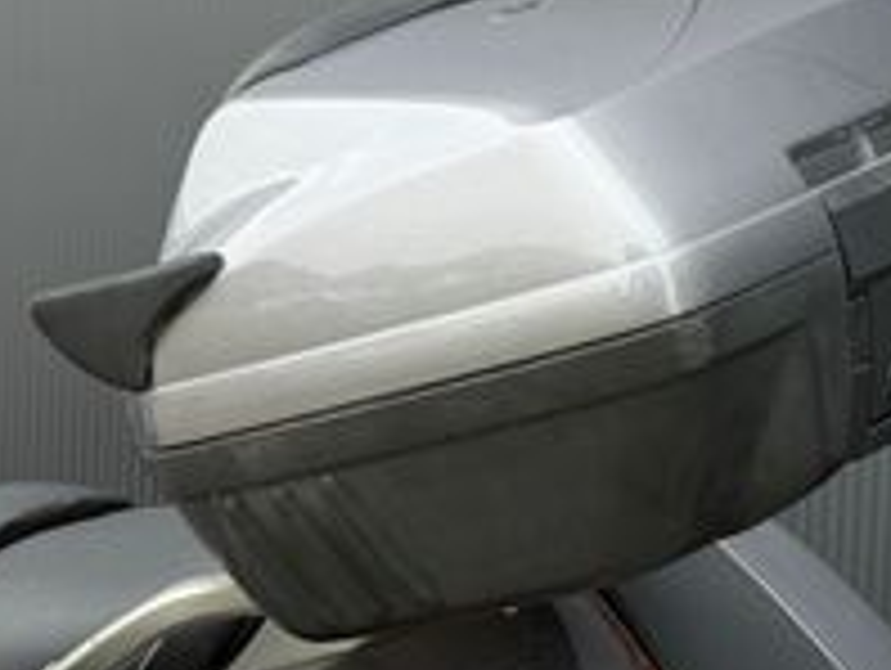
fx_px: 3994
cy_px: 769
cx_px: -202
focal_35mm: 155
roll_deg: -1.5
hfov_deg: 12.4
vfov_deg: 9.5
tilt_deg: -4.1
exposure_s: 1/242
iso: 125
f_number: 1.78
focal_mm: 6.76
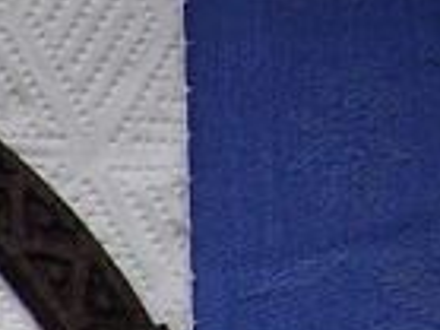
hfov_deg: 11.1
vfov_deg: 8.5
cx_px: -361
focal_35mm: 166
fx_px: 2108
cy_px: 625
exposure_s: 1/125
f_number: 2.7
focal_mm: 6
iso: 80
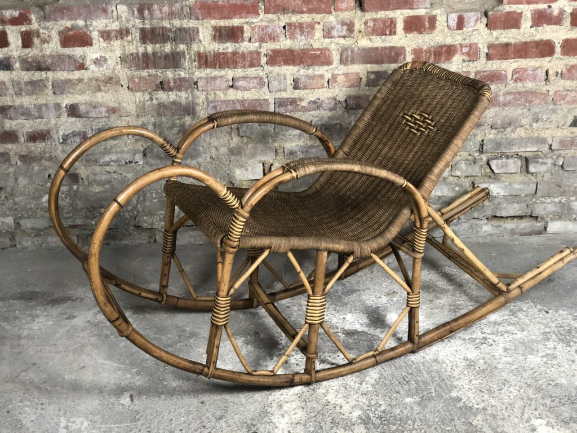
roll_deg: +2.8
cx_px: 288
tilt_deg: -23.3
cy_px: 216
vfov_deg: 28.0
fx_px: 867
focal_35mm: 52
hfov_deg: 36.8
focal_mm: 6
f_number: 2.4
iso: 125
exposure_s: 1/25
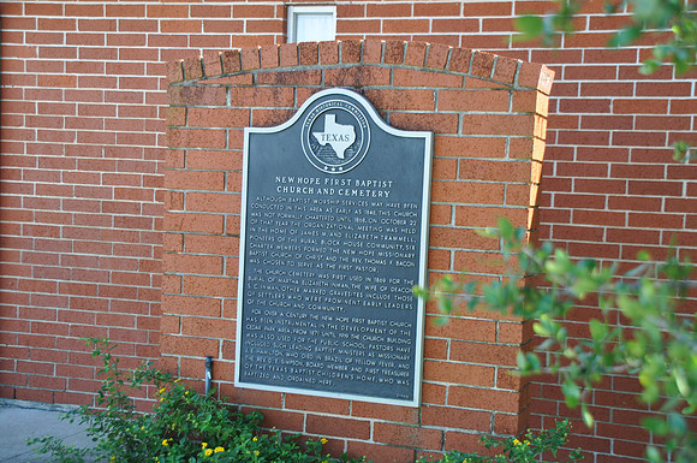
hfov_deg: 35.1
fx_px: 1102
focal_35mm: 57
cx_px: 348
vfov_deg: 23.7
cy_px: 232
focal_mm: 38
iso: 400
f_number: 4.5
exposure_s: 1/80
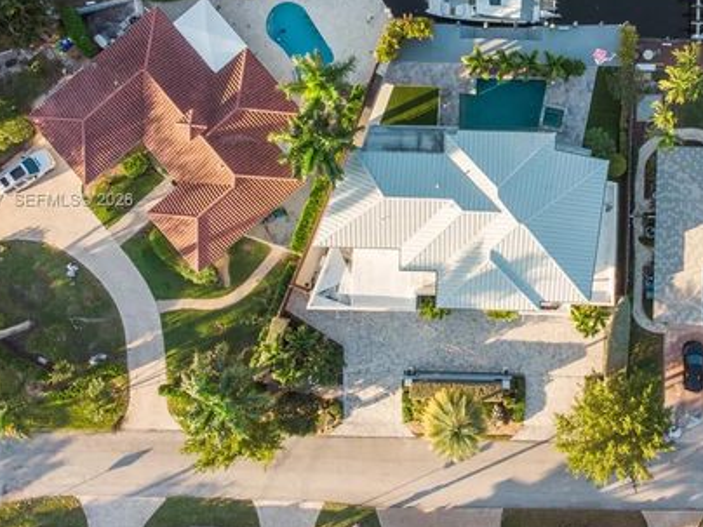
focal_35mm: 38
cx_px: 473
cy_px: 201
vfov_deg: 37.5
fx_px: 772
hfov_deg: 48.1
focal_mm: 4.5
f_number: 2.8
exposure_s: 1/250
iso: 100
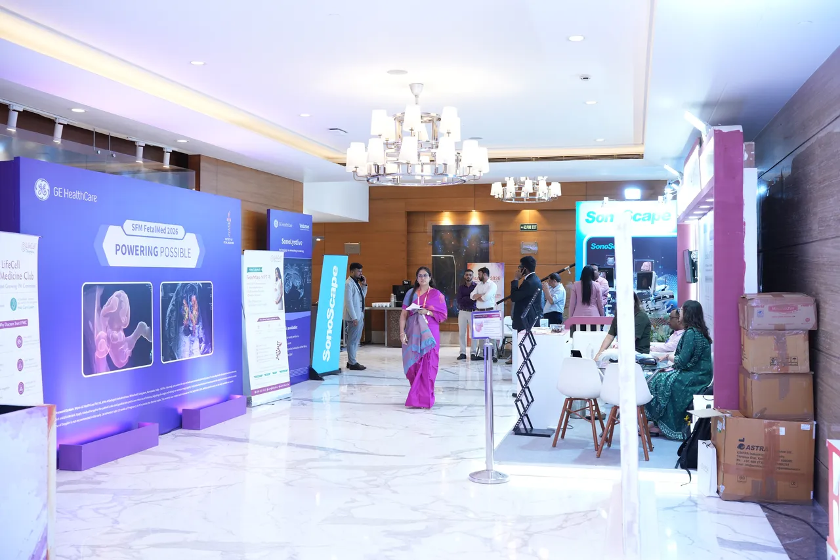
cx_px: 420
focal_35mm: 35
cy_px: 280
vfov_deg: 37.8
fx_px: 817
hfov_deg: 54.4
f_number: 3.5
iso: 1250
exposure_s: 1/125
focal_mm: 35
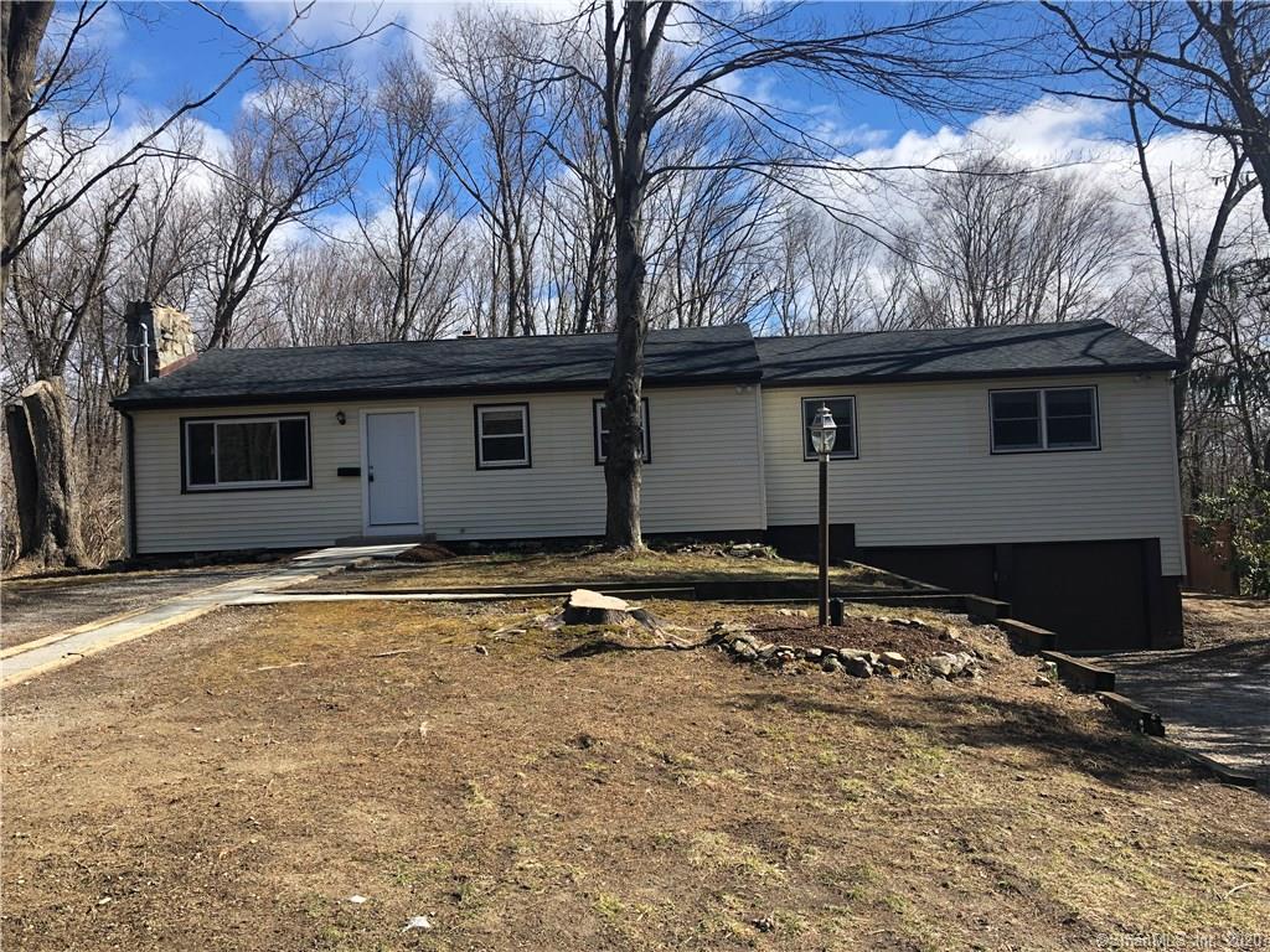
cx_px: 635
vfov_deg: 49.7
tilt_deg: +1.7
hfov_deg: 63.4
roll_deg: +2.4
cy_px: 476
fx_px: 1027
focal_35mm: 28
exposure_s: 1/1263
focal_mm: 4
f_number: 1.8
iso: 20
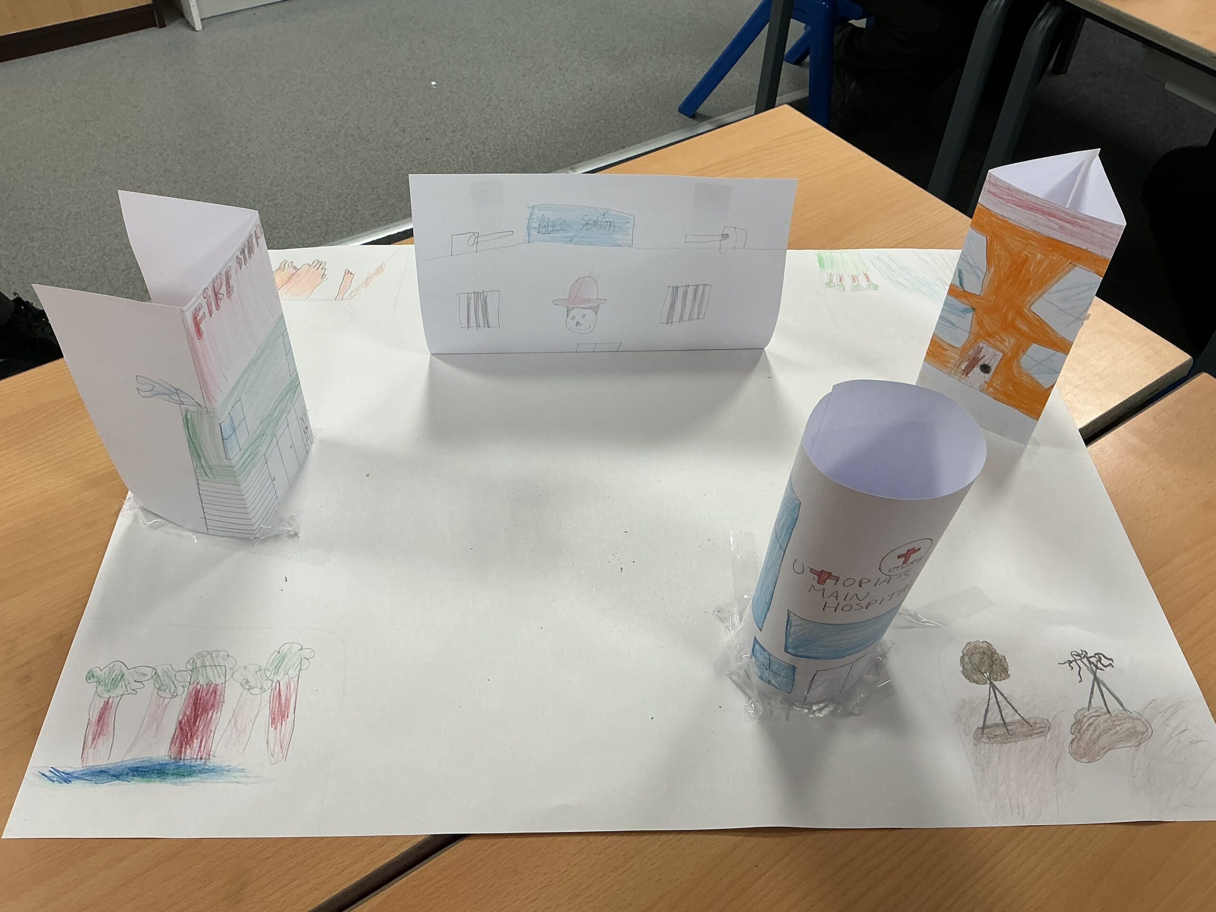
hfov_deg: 61.7
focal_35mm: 29
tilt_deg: -47.9
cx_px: 608
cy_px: 456
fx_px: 1019
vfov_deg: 48.2
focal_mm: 3
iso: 50
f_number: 1.8
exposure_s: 1/60
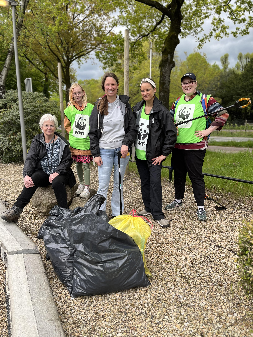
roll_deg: +0.4
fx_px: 253
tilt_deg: -10.5
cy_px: 168
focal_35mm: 26
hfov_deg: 53.1
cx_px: 126
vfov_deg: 67.3
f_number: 1.6
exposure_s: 1/483
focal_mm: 5.1
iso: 50
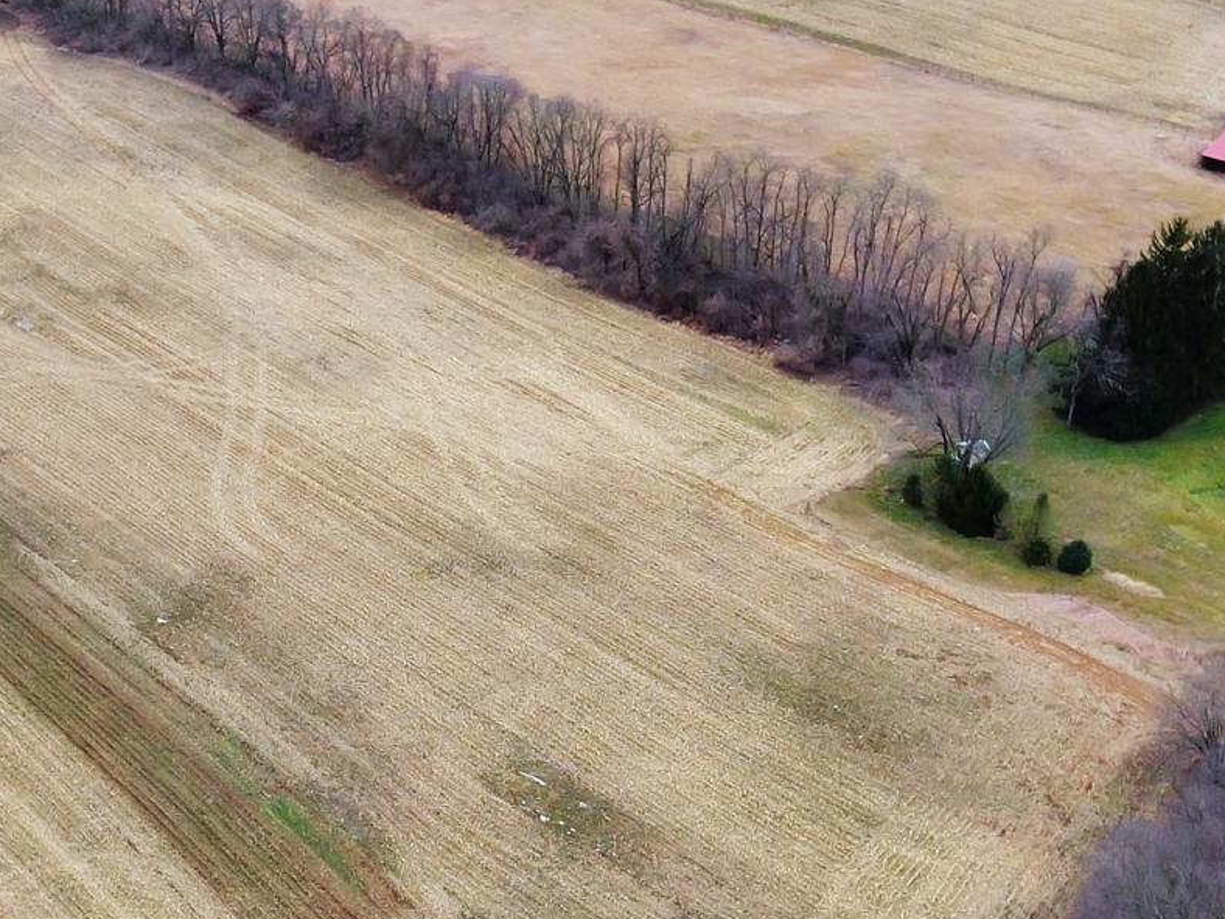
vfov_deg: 27.9
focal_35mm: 52
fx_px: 1840
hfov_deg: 36.6
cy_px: 580
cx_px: 445
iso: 131
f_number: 2.8
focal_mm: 3.61
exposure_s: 1/50
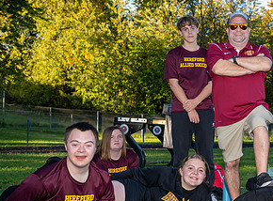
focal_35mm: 72
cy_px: 113
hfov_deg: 25.6
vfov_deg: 20.2
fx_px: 565
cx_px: 281
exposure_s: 1/200
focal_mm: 31.5
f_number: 4
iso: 100
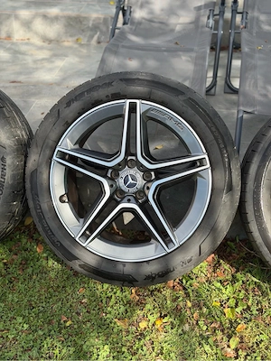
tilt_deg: -32.8
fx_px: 501
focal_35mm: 48
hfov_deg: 30.3
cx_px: 136
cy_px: 180
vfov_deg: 39.7
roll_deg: -0.6
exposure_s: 1/1085
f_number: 1.78
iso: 64
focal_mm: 6.76
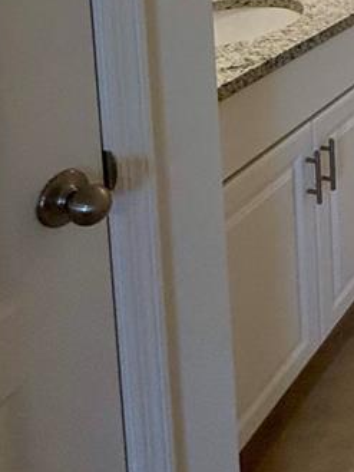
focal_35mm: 51
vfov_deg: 31.3
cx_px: 496
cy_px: -98
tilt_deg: -6.5
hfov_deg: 24.0
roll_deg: -0.1
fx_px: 695
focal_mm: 2.22
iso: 200
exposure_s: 1/120
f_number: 2.2
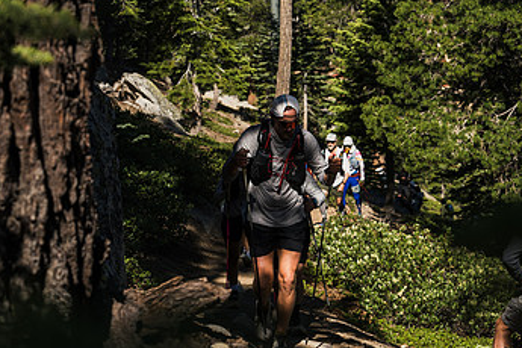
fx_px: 1218
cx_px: 421
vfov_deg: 16.2
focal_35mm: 84
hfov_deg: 23.8
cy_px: 246
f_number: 4.5
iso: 100
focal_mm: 50
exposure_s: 1/2000
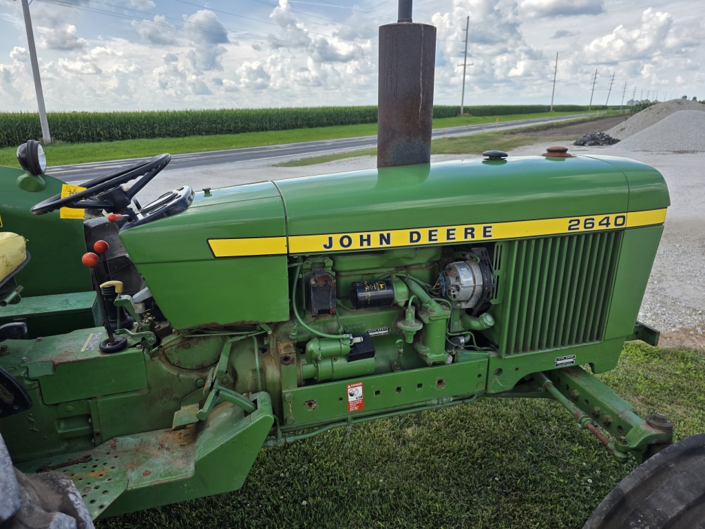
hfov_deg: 73.9
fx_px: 468
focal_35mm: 23
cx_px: 352
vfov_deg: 58.9
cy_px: 264
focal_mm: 6.3
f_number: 1.7
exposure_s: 1/2752
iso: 80
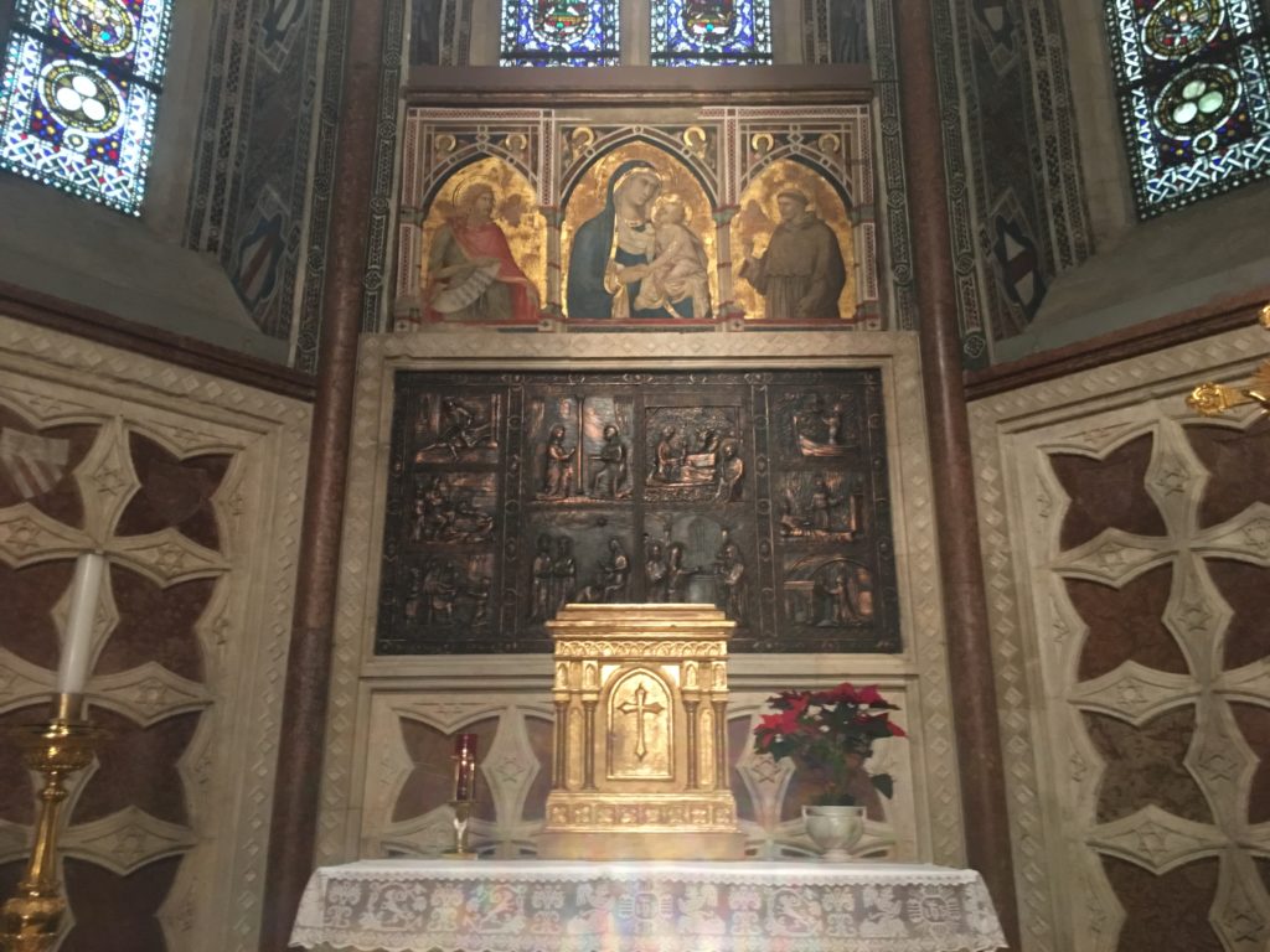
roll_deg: -1.7
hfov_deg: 61.7
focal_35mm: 29
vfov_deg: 48.2
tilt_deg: +17.4
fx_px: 1064
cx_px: 635
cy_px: 476
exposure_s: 1/8
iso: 125
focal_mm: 4.15
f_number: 2.2
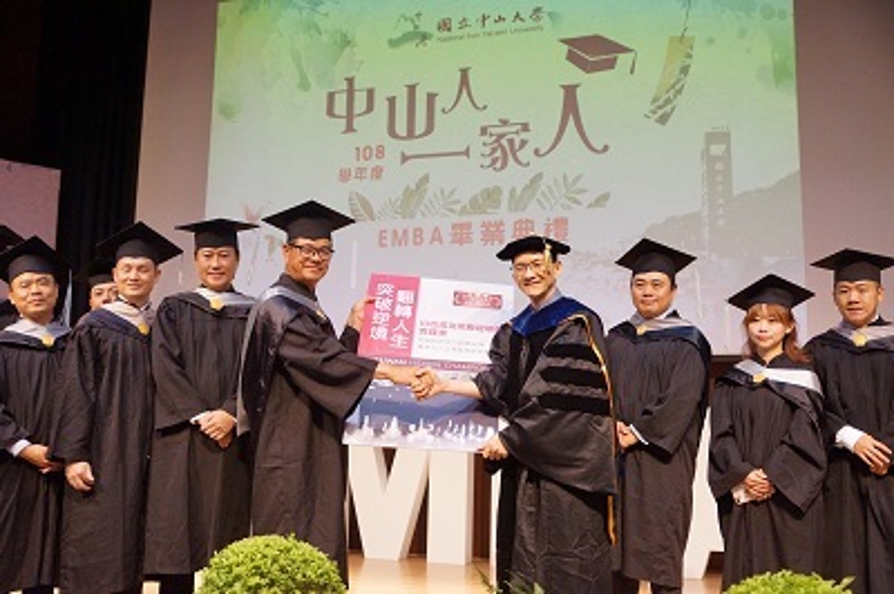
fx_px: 893
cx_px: 447
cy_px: 297
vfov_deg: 36.8
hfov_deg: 53.2
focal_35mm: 36
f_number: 2.8
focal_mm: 24
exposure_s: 1/320
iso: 2000
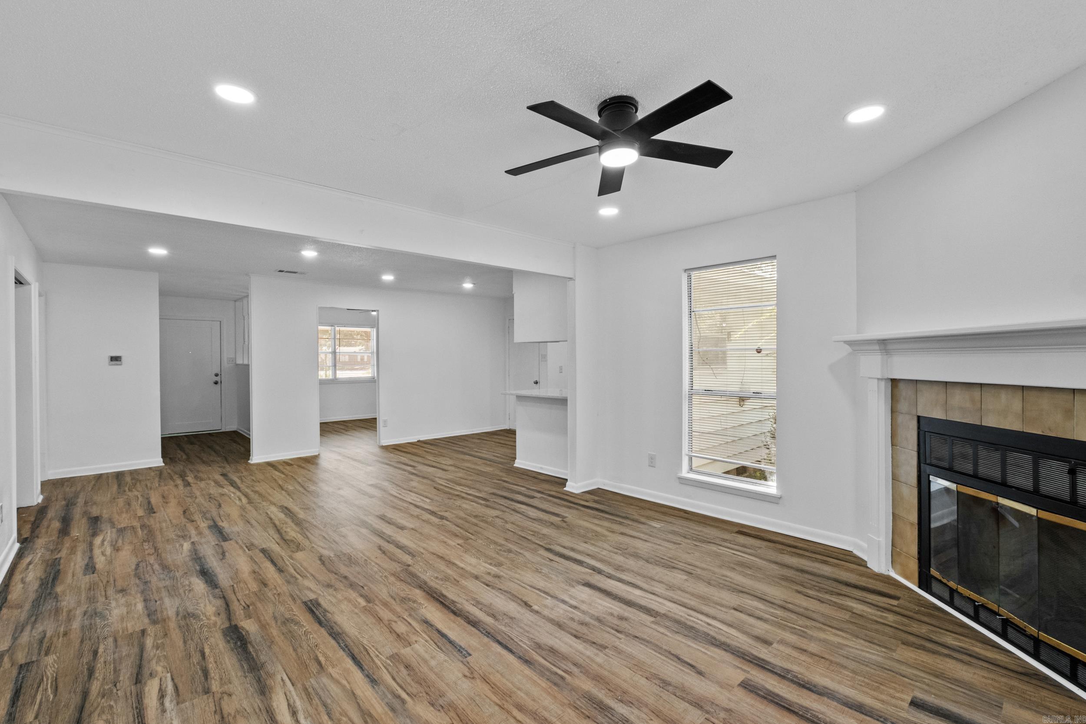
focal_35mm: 15
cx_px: 543
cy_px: 362
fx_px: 452
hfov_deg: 100.4
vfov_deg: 77.3
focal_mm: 10
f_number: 8
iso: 800
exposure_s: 1/6
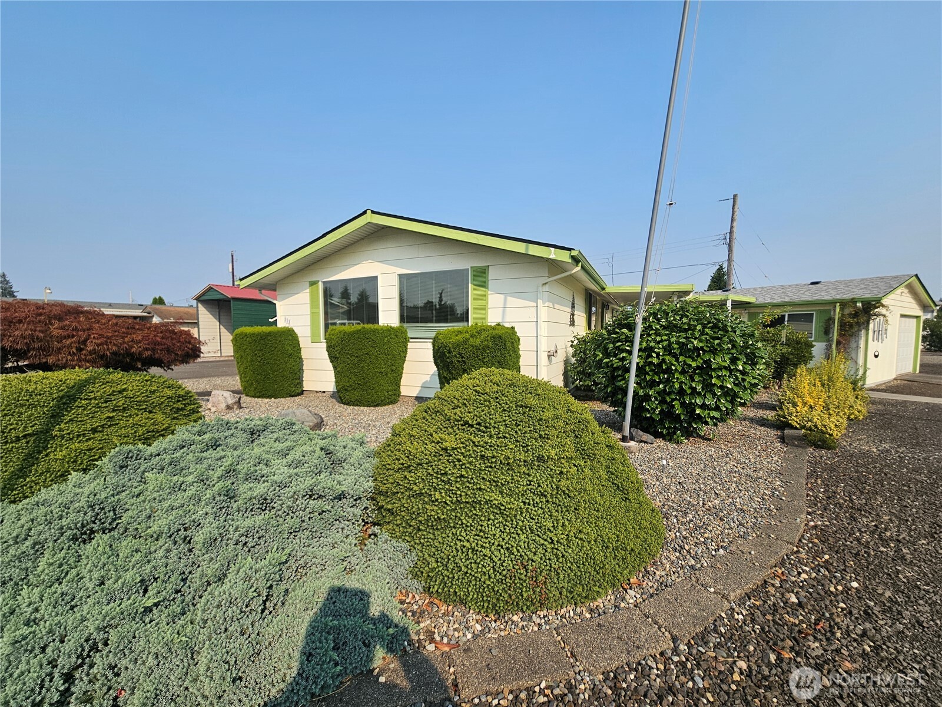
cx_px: 471
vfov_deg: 89.9
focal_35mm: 13
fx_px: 354
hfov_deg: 106.2
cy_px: 354
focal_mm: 2.2
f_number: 2.2
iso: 50
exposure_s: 1/2686
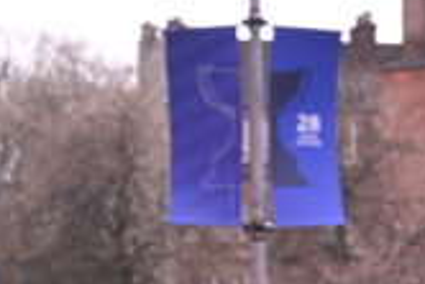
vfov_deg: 3.2
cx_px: 1137
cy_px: 526
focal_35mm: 431
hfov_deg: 4.6
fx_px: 5093
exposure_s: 1/1250
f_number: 4.5
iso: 400
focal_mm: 70
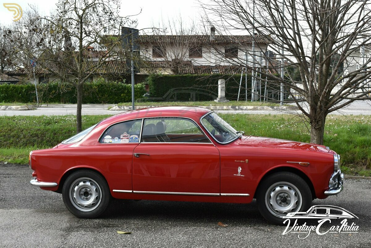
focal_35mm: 51
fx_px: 526
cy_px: 124
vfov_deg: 26.5
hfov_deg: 38.9
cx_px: 186
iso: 160
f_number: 8
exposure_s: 1/250
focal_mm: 34
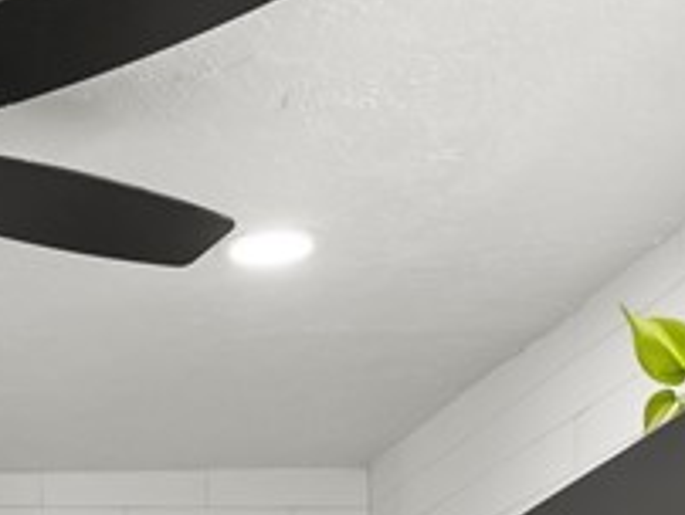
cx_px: -190
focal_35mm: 98
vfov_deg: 13.5
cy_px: 928
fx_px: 1942
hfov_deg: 18.7
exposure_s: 1/13
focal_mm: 19
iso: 320
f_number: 8
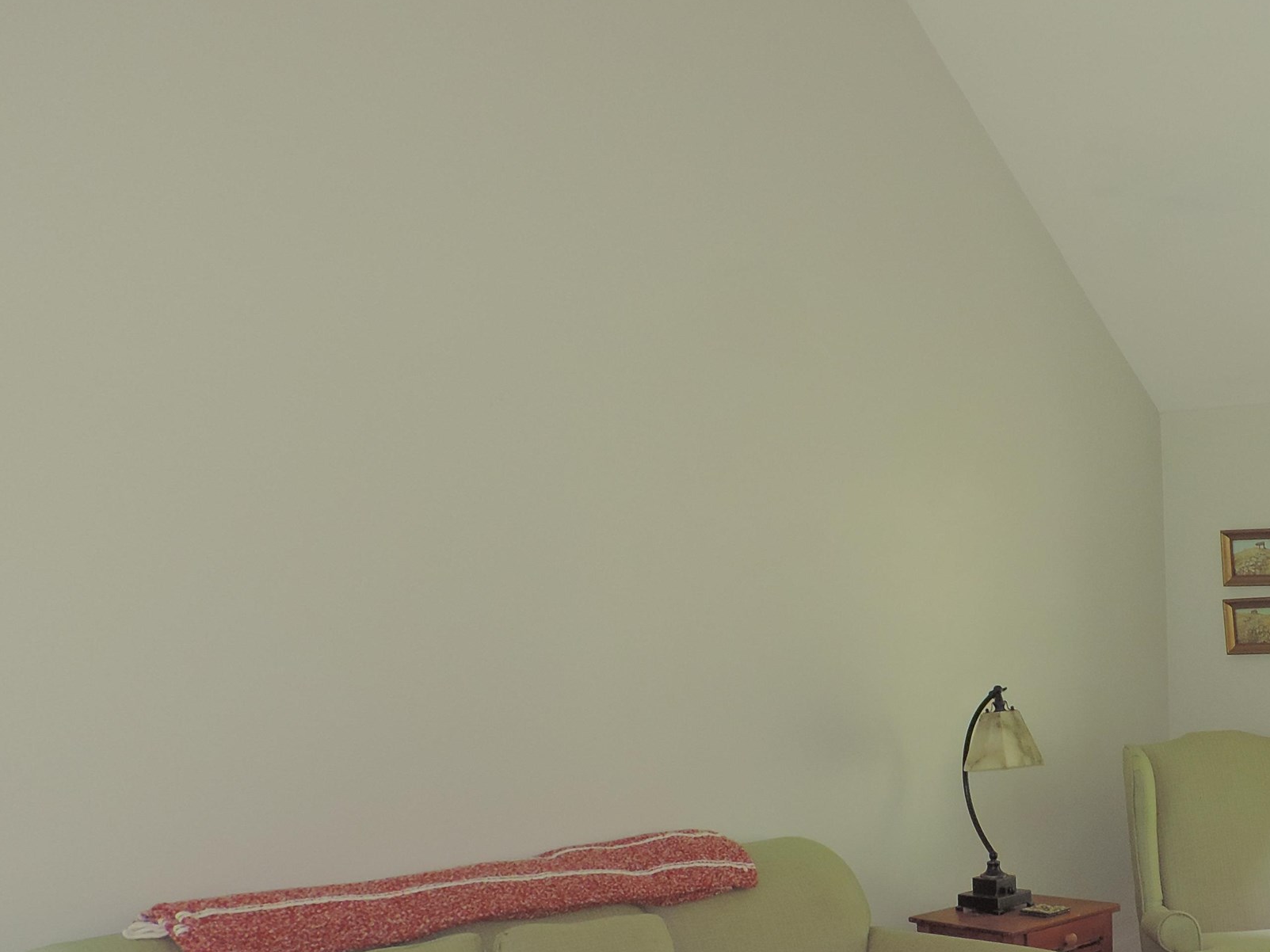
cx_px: 1173
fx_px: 1688
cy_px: 700
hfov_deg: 38.1
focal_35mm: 46
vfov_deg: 31.0
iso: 200
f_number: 3
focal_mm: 4.3
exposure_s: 1/40
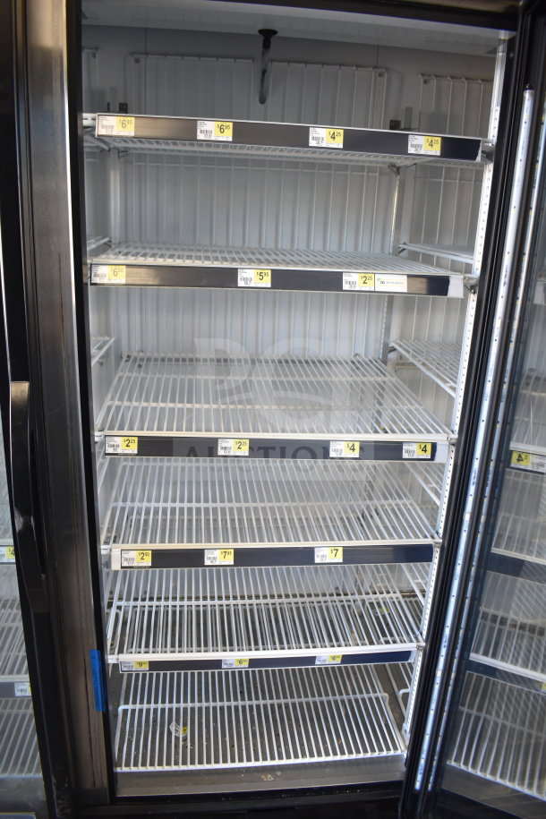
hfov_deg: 47.9
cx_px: 273
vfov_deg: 67.4
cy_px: 410
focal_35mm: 27
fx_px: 614
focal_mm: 18
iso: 560
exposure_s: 1/30
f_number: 3.5
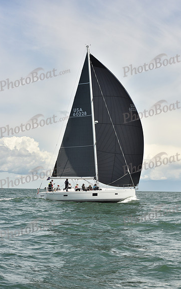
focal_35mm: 72
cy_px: 144
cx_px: 97
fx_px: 569
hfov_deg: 18.1
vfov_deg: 28.6
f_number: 10
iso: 320
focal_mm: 70
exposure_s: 1/800
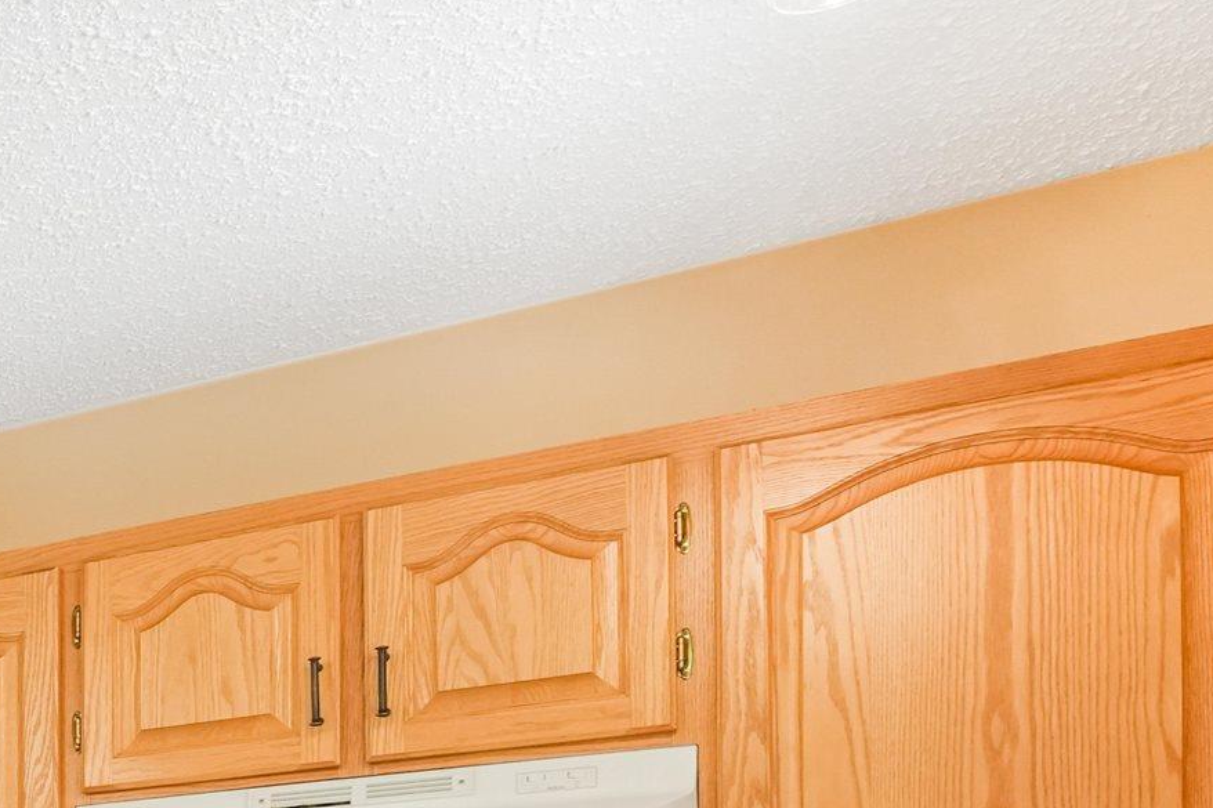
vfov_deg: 23.3
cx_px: -792
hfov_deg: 24.9
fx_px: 1651
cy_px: 1141
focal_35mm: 49
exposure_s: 1/60
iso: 2500
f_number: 9
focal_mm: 14
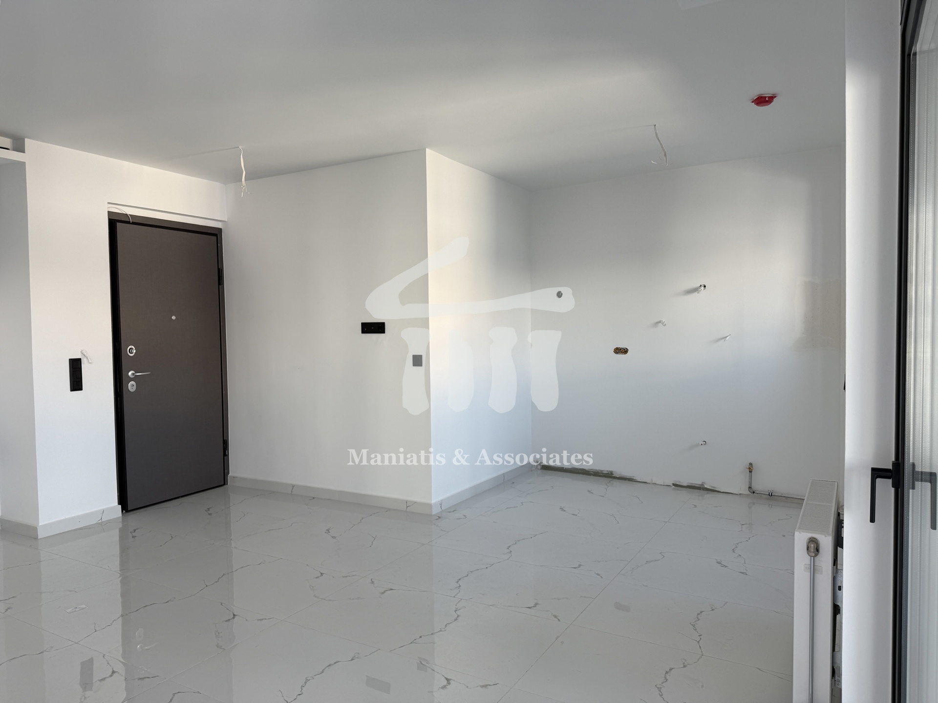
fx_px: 650
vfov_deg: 56.8
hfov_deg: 71.6
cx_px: 469
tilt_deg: -1.4
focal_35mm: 24
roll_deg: +0.7
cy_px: 352
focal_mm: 6.76
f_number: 1.78
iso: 64
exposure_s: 1/121
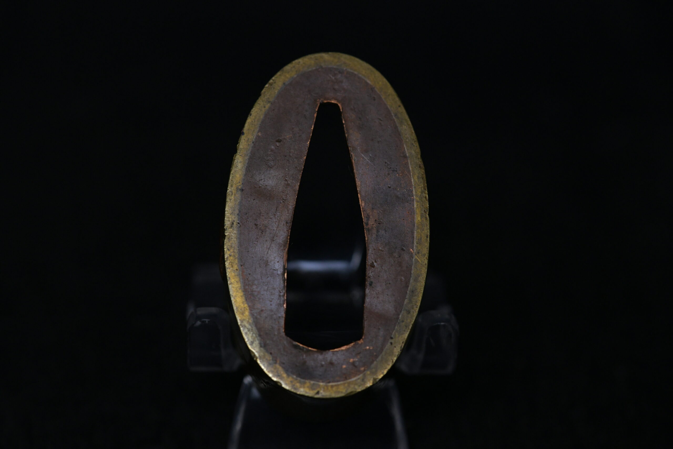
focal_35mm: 105
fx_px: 1963
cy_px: 224
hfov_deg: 19.5
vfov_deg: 13.0
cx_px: 336
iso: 2000
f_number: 10
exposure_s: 1/125
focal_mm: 105
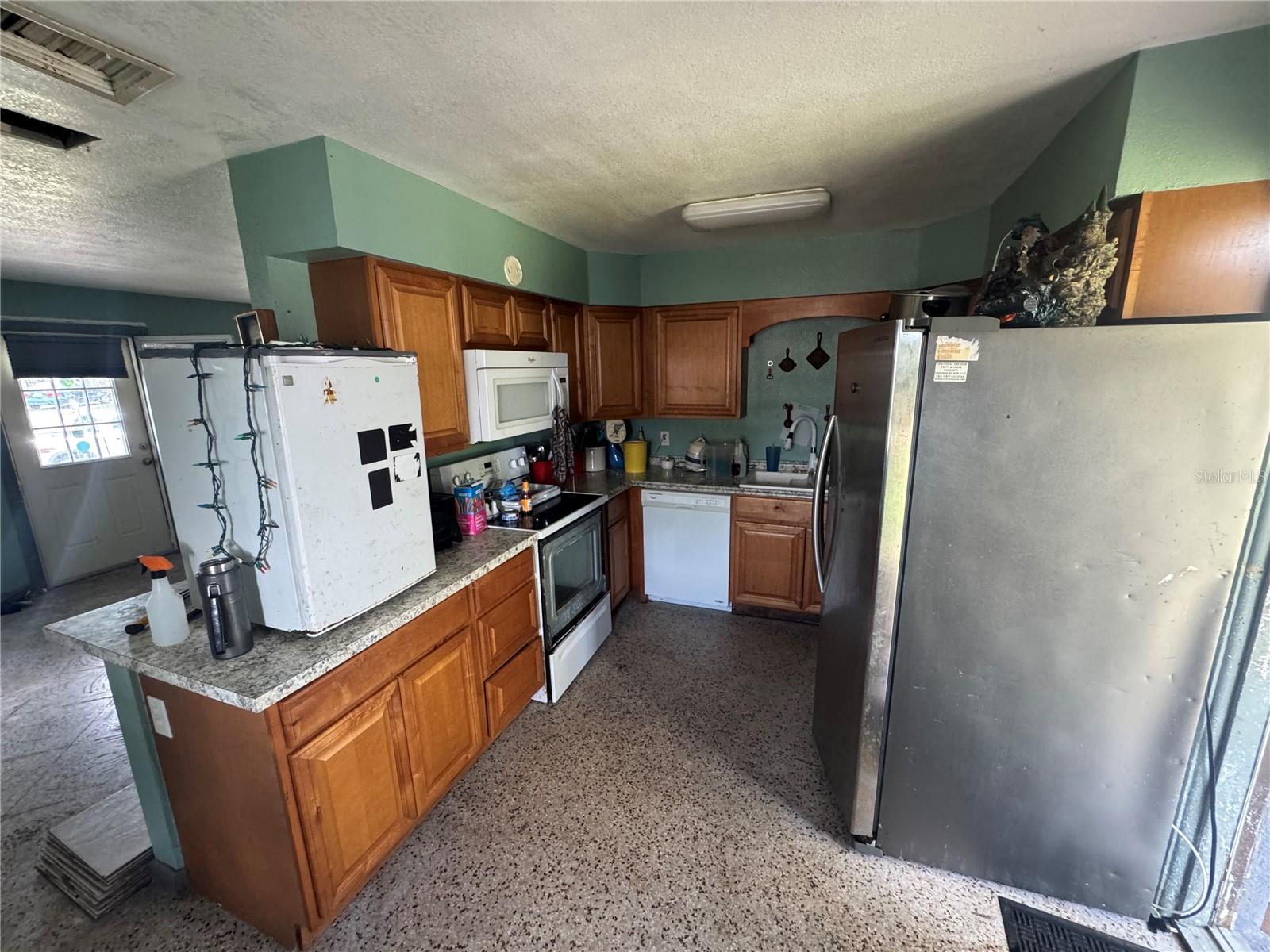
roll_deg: +0.5
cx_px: 635
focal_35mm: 14
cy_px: 476
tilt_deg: -11.9
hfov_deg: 102.1
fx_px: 514
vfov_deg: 85.7
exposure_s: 1/60
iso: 320
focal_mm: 2.22
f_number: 2.2
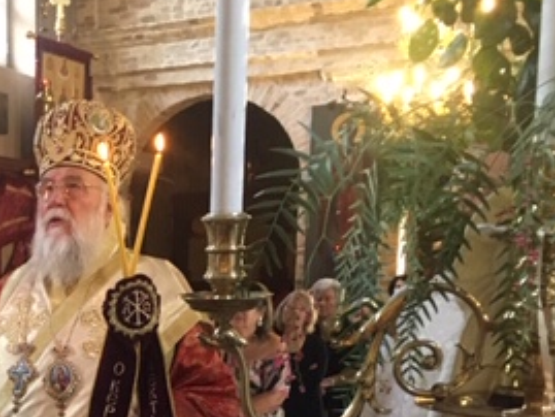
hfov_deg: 26.4
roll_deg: +0.1
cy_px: 464
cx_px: -23
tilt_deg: -8.6
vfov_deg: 20.3
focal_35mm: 69
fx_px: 1107
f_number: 2.2
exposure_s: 1/25
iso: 200
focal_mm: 4.15
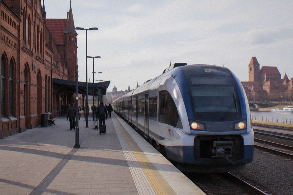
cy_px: 98
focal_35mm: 49
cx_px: 146
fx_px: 399
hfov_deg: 40.4
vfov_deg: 27.5
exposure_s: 1/1000
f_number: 4.5
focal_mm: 49
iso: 400
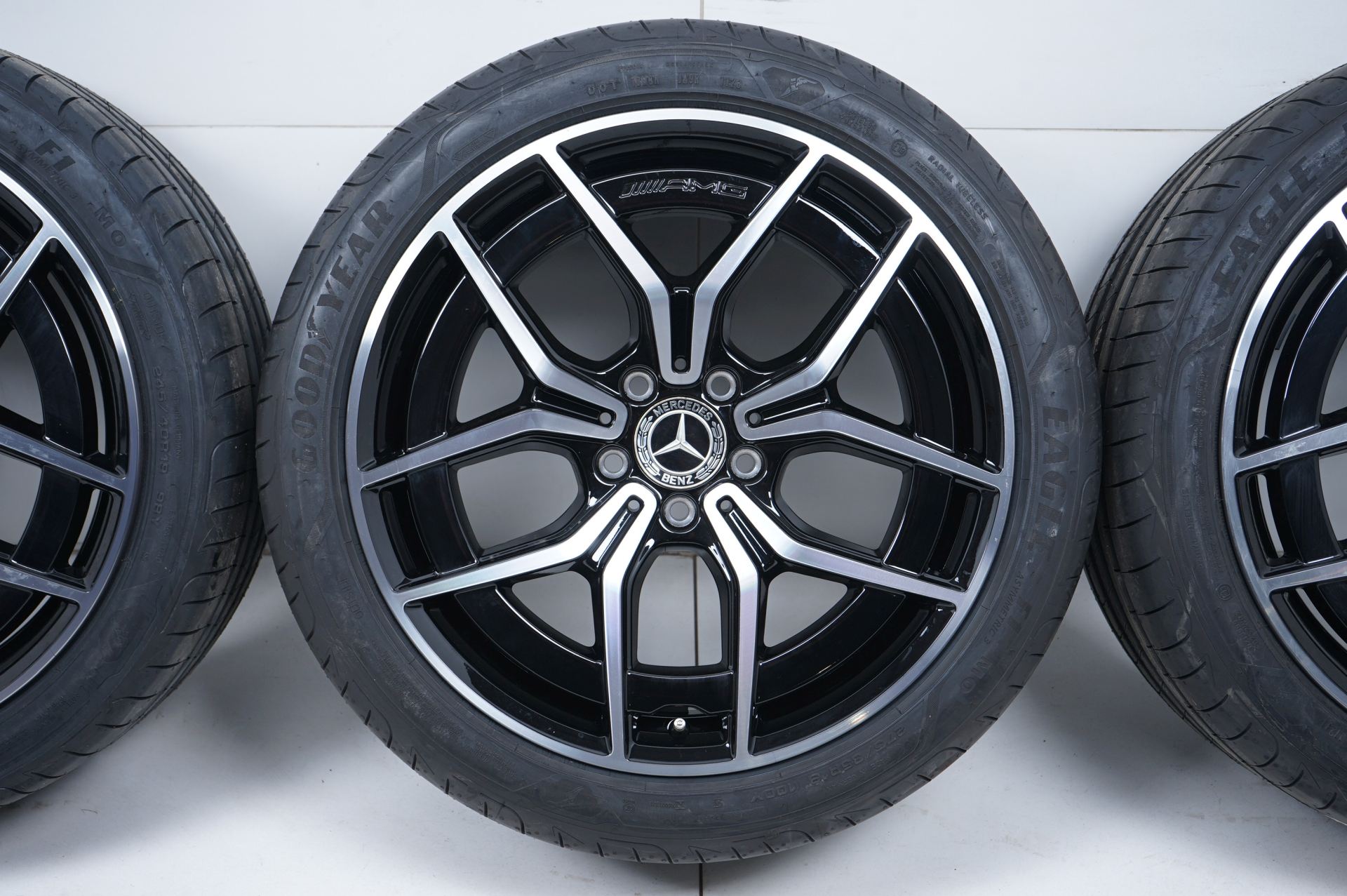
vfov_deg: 28.0
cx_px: 674
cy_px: 448
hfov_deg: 41.1
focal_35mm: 48
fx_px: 1795
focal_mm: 48
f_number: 7.1
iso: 250
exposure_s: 1/125
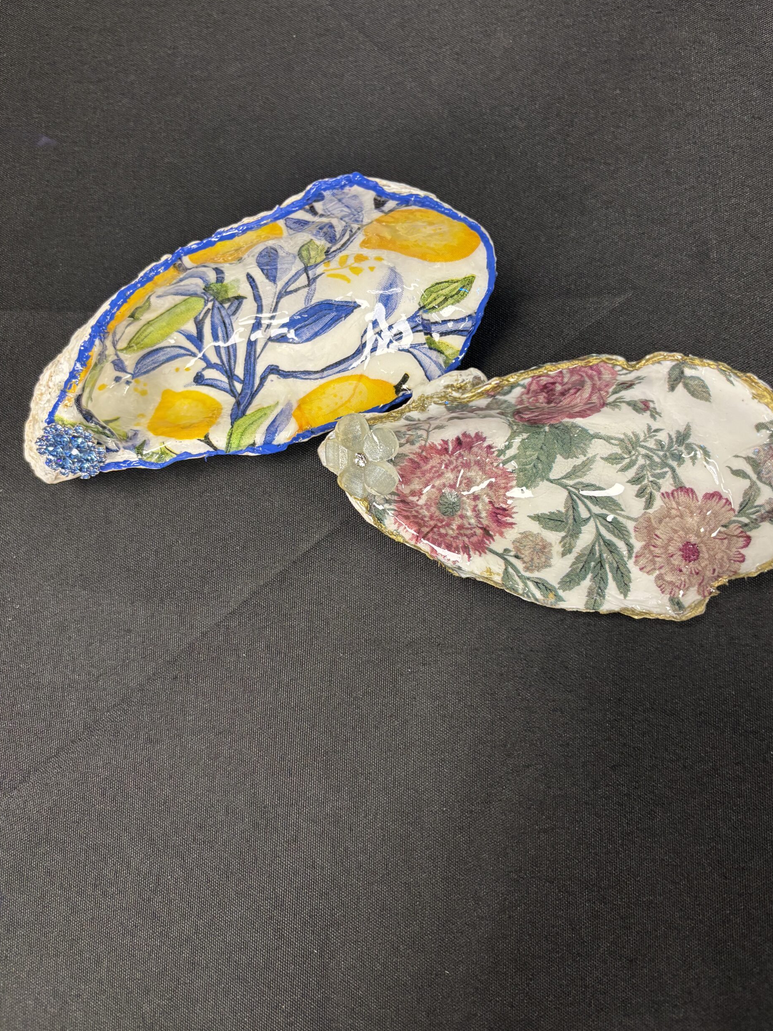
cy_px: 507
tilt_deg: -79.2
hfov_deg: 51.4
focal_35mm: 27
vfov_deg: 65.3
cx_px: 398
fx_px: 804
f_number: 1.6
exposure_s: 1/60
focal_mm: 5.96
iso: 200
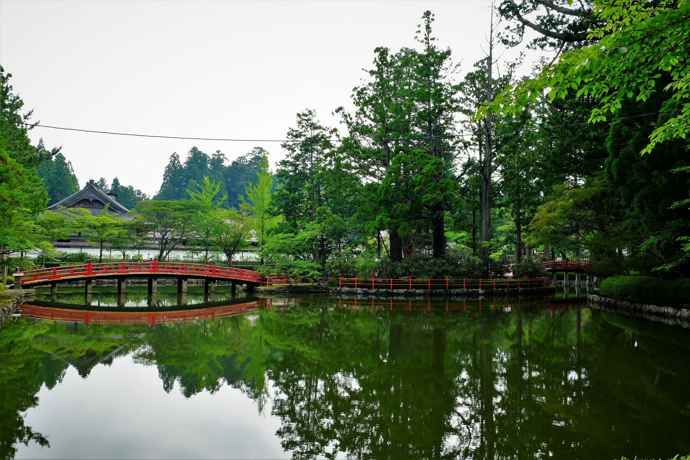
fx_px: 517
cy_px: 230
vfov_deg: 47.9
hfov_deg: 67.4
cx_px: 345
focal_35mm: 27
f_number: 11
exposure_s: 1/125
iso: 800
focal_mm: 18
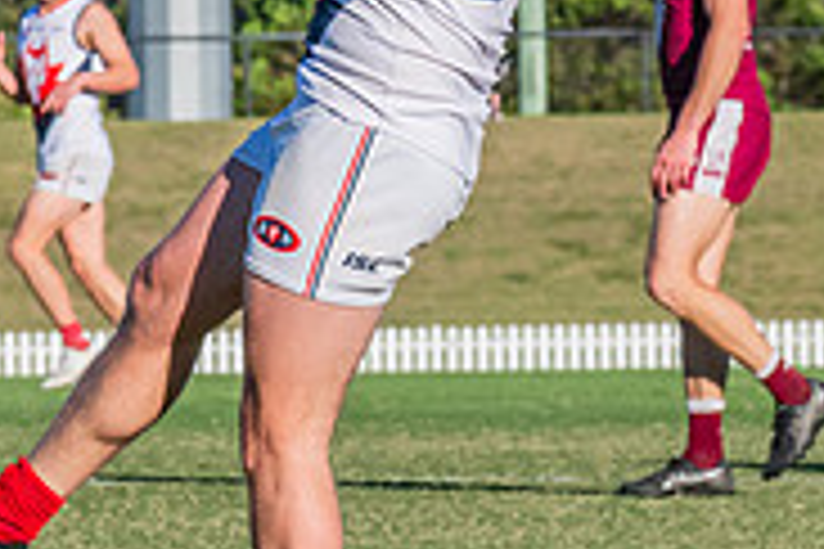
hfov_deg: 2.6
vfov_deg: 1.7
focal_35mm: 808
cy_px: 141
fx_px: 18493
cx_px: 260
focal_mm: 210
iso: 800
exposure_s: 1/1250
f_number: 14
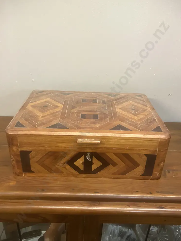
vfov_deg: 61.6
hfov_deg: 48.2
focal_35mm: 29
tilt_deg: -27.6
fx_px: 202
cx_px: 91
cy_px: 123
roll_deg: -2.1
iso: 250
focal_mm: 3.99
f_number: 1.8
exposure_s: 1/50
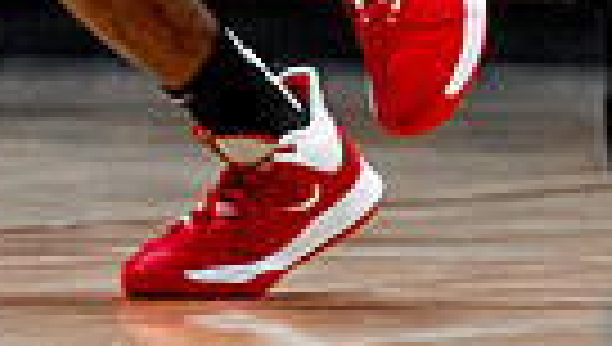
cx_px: 33
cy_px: -528
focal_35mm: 1648
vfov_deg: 0.7
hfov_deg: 1.3
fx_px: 26786
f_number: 2.8
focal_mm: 200
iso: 2000
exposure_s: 1/1250
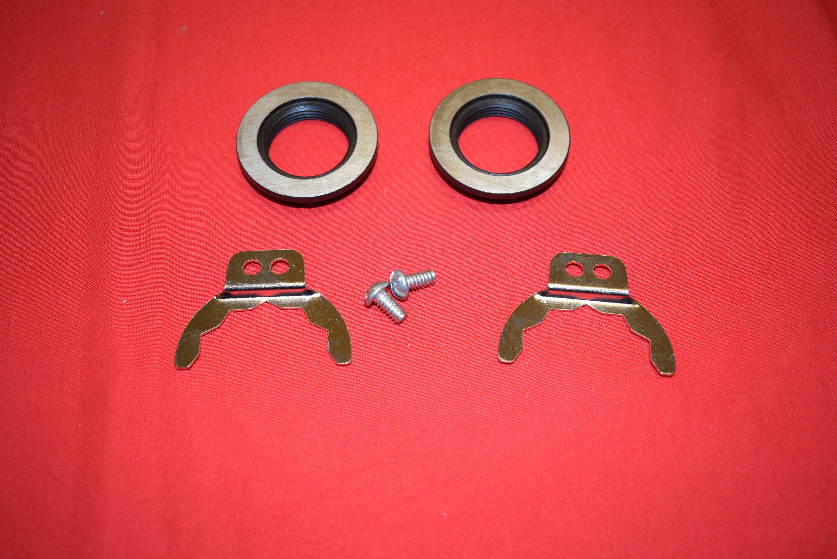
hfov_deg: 49.5
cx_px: 418
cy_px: 280
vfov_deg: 34.2
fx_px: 907
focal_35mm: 39
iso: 500
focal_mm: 26
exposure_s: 1/80
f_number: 4
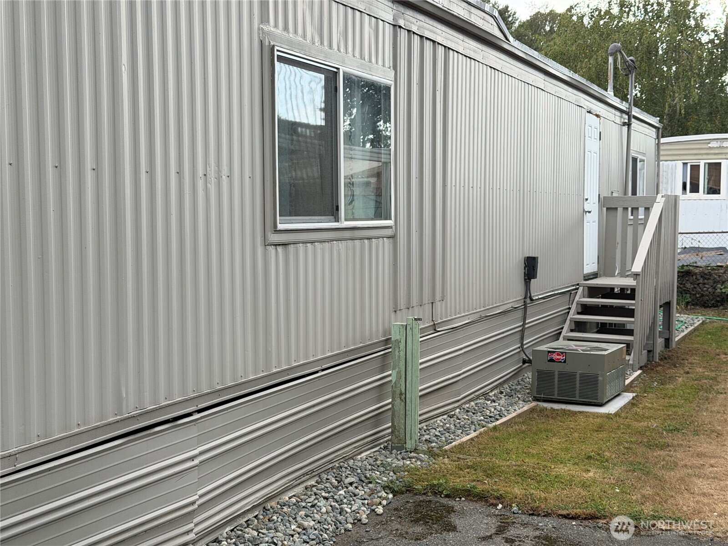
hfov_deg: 39.7
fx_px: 1009
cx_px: 364
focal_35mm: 48
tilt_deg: -5.0
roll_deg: -0.4
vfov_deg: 30.3
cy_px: 273
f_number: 1.78
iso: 64
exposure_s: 1/322
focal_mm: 6.76
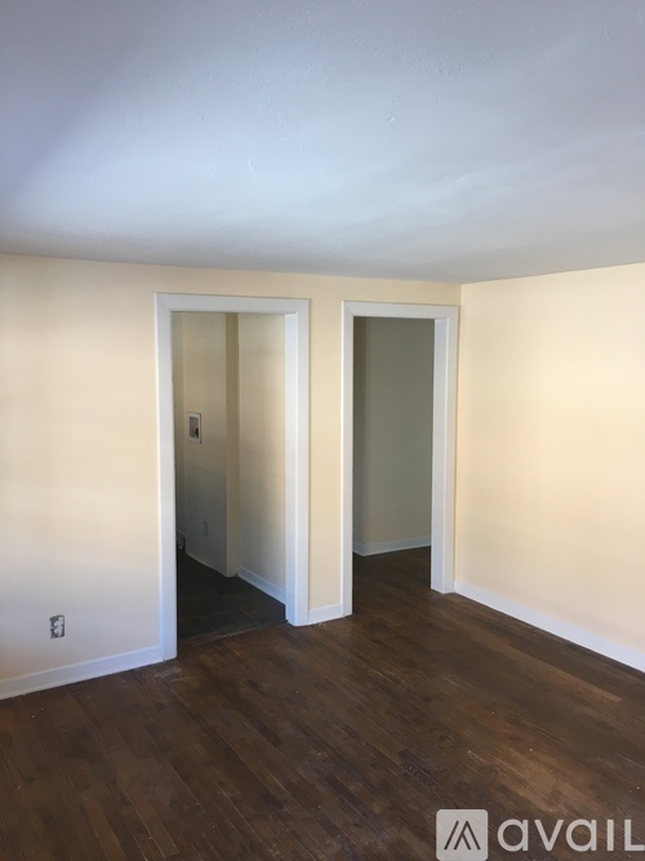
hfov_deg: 48.2
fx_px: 721
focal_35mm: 29
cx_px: 322
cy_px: 430
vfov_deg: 61.7
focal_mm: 4.15
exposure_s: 1/30
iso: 32
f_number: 2.2
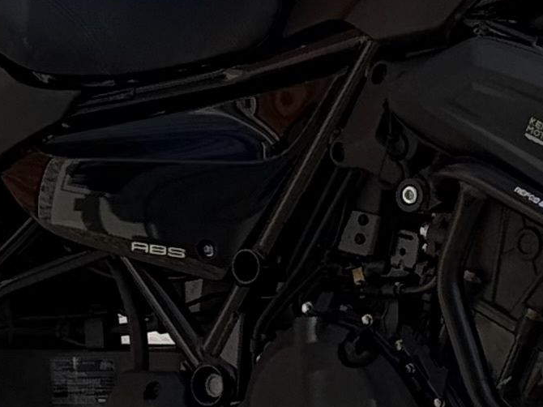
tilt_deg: -10.5
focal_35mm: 289
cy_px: 210
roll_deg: +0.4
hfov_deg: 6.8
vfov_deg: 5.1
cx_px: 470
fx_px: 4532
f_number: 1.78
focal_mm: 6.76
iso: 80
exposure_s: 1/5208
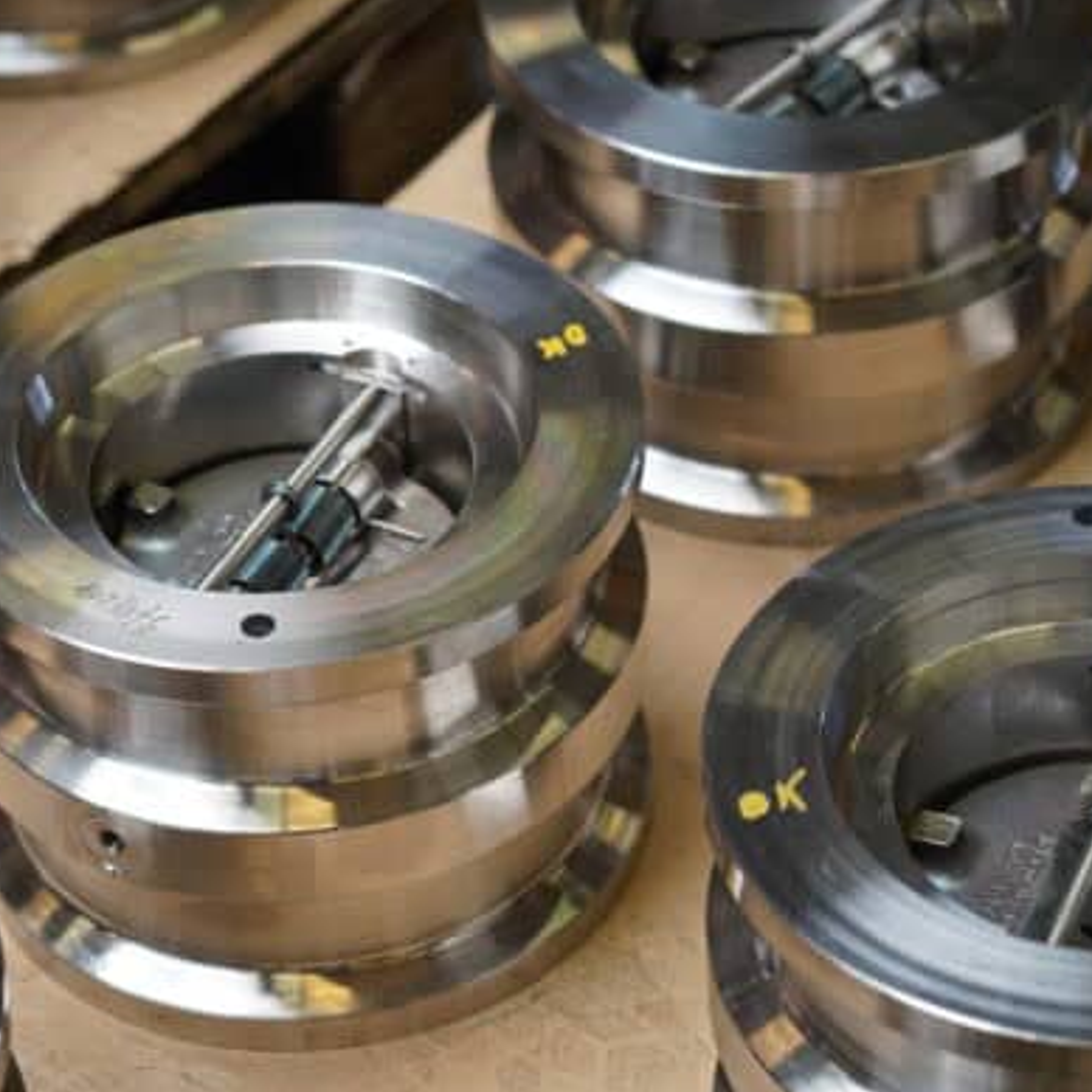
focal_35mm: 109
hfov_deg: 15.9
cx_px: 349
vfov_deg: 16.0
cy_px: 554
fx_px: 3890
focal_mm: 83
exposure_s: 1/200
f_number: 4
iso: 800
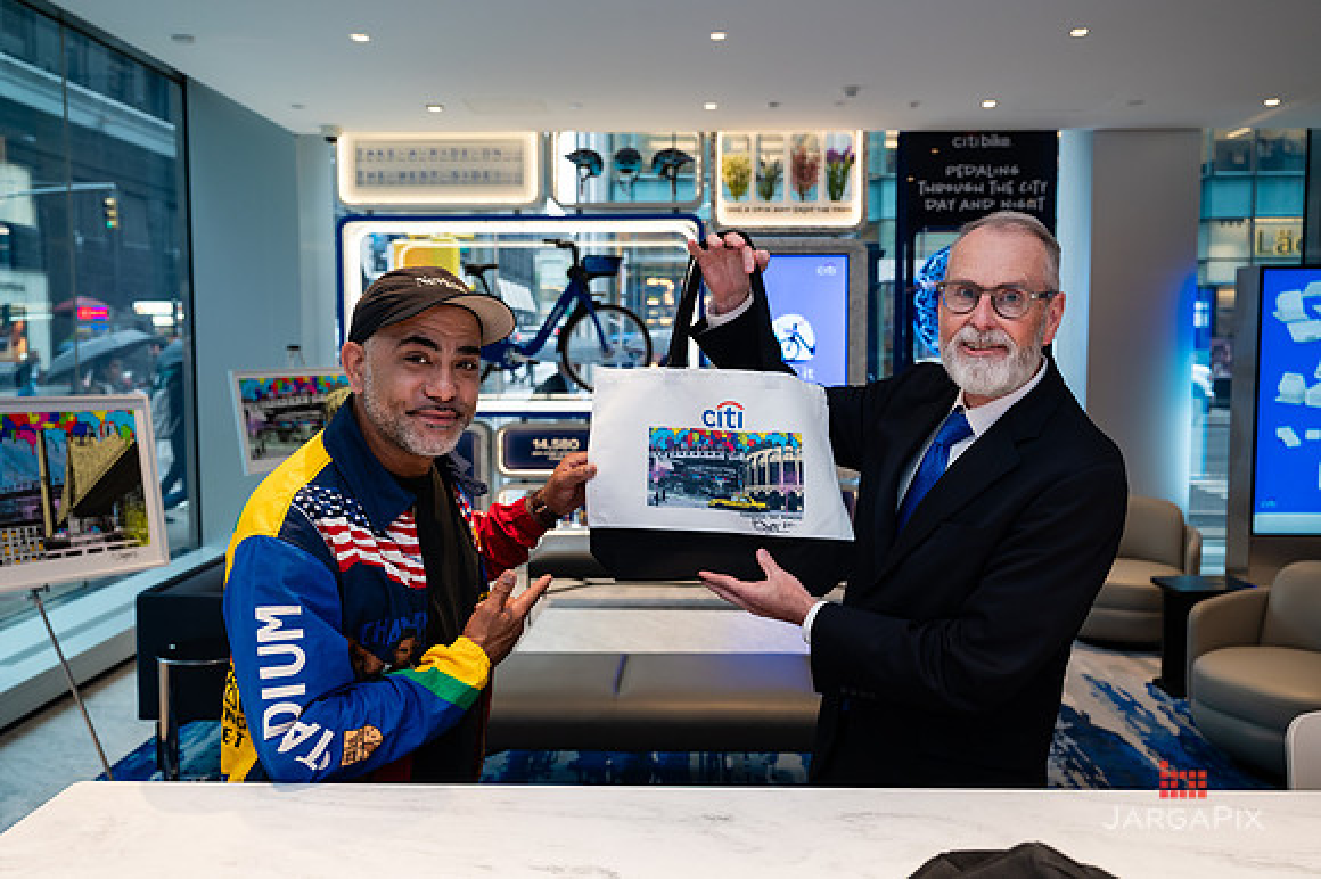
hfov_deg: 61.6
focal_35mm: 30
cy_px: 434
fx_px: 1107
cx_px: 663
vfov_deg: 43.3
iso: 500
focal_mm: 29
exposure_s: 1/160
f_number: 4
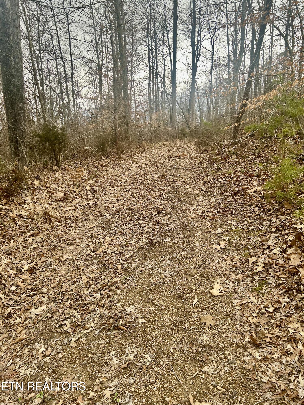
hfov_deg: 53.1
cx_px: 152
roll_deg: +0.8
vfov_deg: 67.3
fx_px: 304
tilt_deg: -13.2
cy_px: 202
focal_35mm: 26
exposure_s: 1/171
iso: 50
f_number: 1.5
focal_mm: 5.7
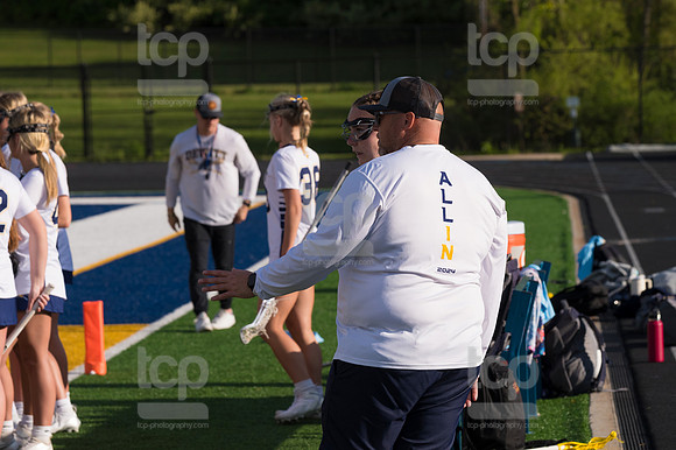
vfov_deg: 7.3
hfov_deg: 11.0
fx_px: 3509
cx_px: 338
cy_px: 225
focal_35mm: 187
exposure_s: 1/1600
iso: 250
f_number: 5.6
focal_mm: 125
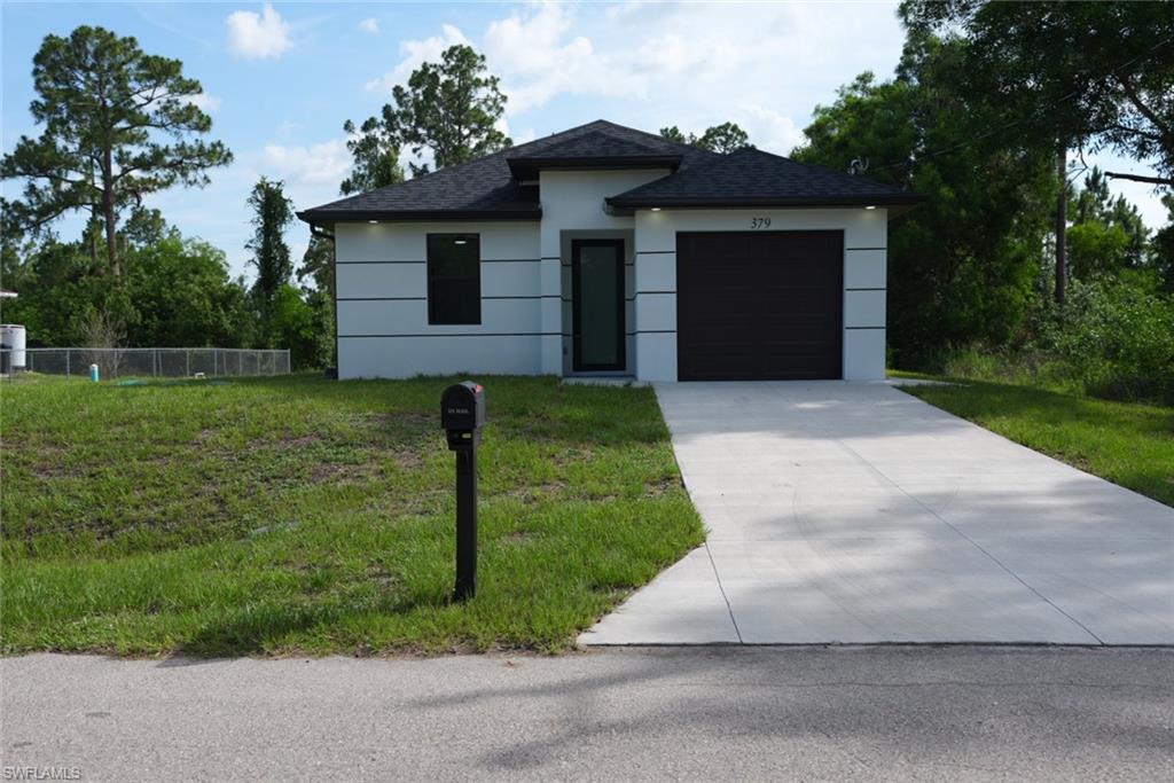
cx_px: 587
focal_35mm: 35
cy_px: 392
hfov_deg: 54.4
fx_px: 1141
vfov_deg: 37.9
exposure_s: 1/800
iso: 100
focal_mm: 35
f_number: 4
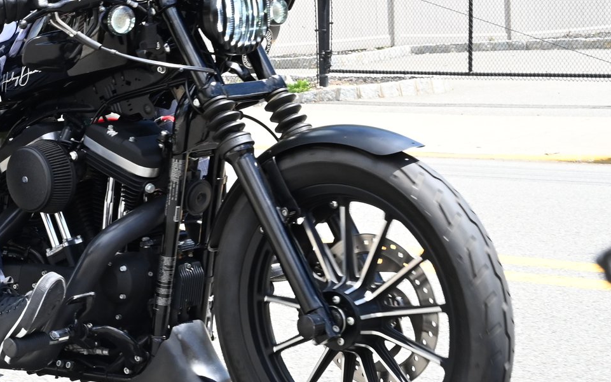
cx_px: -145
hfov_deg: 18.5
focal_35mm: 106
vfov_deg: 12.3
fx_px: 1765
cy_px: 132
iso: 1250
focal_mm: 40
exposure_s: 1/800
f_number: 9
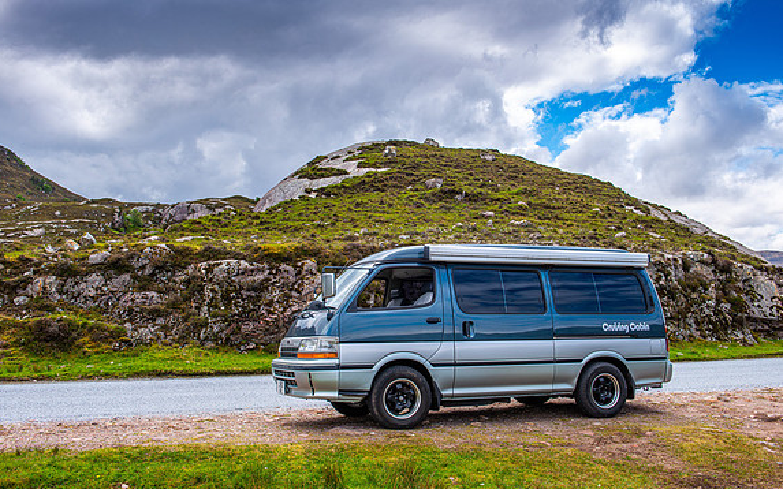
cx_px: 388
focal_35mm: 33
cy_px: 253
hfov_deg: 58.1
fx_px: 704
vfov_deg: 38.3
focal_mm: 32
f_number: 10
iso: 100
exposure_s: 1/125
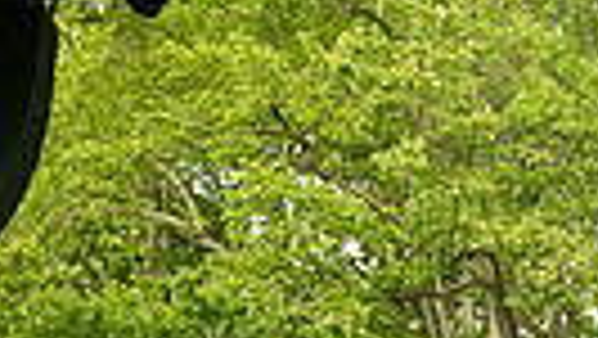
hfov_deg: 16.6
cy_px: 647
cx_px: 998
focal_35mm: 112
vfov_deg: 10.1
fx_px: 1777
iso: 1000
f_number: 4.5
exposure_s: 1/400
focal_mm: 24
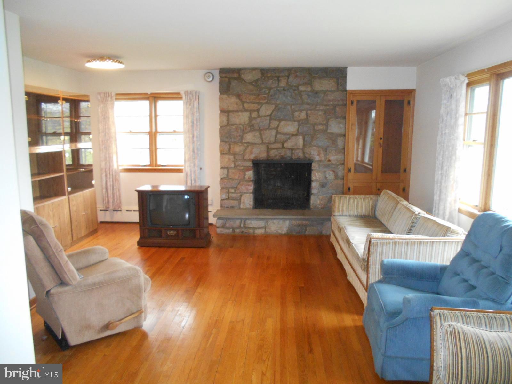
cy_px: 192
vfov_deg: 53.1
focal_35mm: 26
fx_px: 385
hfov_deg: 67.3
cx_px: 256
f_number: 3.2
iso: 450
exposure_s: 1/25
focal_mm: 4.6
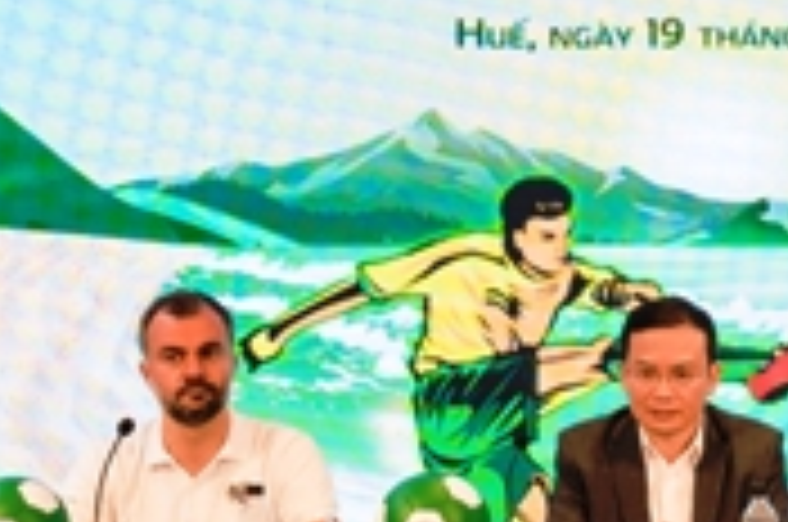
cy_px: 155
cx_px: 783
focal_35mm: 187
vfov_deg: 7.3
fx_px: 4086
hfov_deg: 10.9
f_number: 5
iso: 1000
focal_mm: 34.1
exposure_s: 1/80
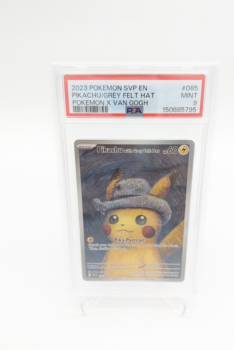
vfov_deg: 71.5
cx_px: 130
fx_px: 244
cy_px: 175
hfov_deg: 51.2
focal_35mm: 25
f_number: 1.7
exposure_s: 1/90
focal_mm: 4.53
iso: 44
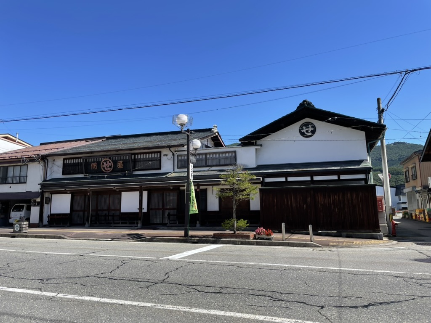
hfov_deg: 67.3
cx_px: 216
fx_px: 324
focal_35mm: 26
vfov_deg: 53.1
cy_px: 162
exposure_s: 1/2353
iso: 32
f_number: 1.6
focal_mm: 4.2
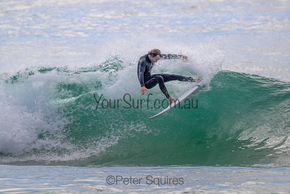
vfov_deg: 1.3
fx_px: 8809
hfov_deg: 1.9
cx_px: 165
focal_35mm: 1093
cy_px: 61
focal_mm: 800
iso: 1000
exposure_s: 1/2000
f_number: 11
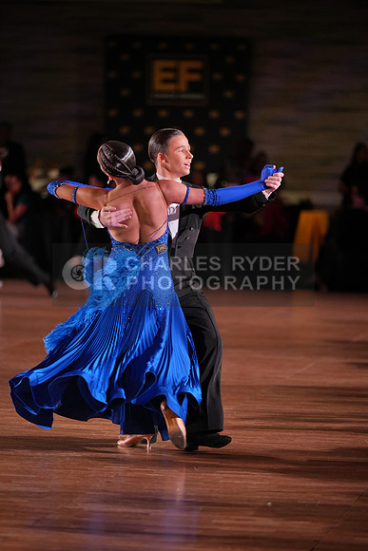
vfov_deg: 10.3
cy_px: 276
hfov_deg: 6.9
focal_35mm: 200
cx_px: 184
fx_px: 3065
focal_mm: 200
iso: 1000
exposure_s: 1/400
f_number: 2.8
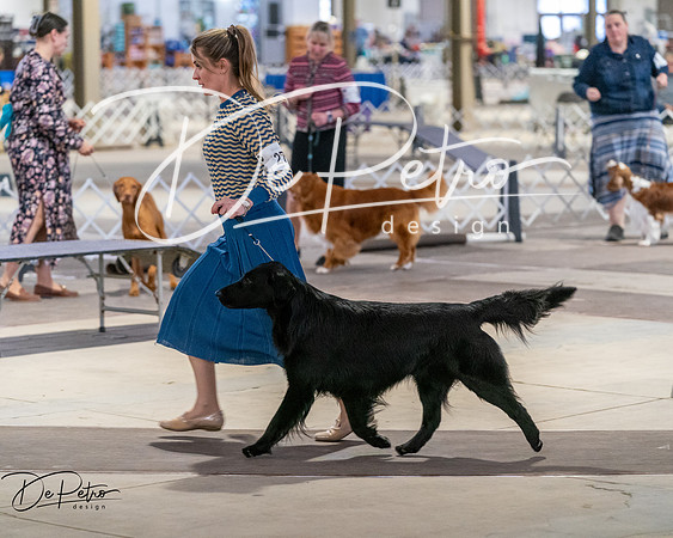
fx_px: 2781
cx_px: 336
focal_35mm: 140
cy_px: 269
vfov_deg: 11.0
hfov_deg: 13.8
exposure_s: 1/250
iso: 6400
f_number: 3.5
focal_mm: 124
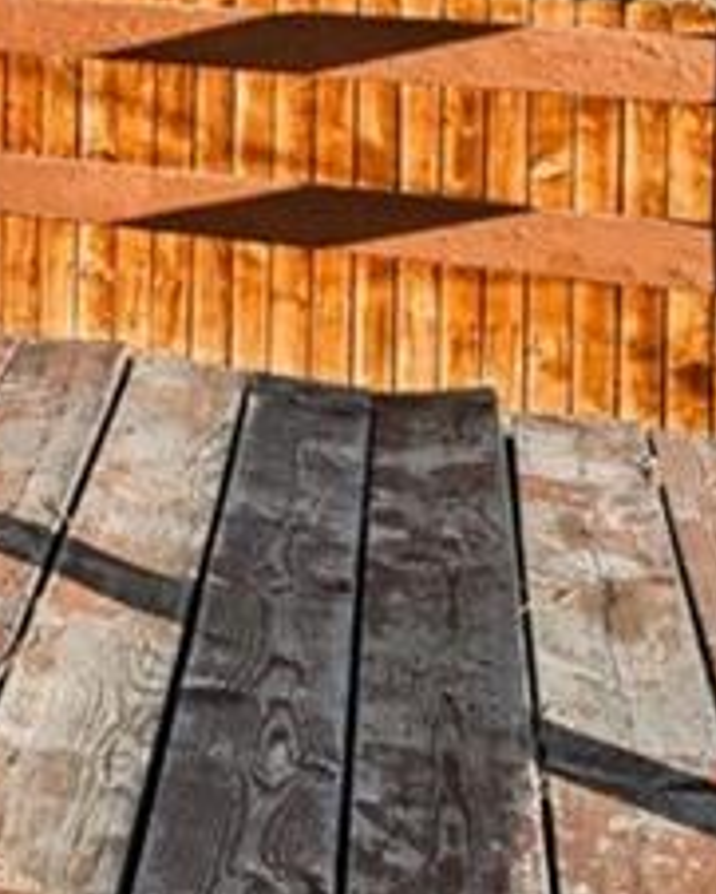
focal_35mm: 93
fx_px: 2462
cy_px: -396
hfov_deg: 10.3
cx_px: -1578
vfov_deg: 18.5
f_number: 11
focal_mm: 14
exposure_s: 1/100
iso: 64
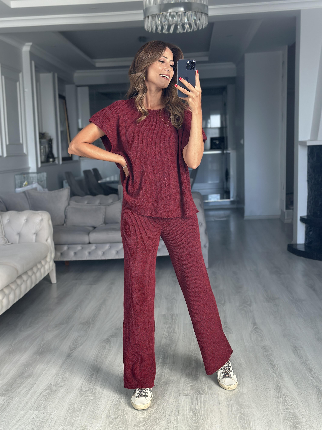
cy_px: 215
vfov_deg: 39.7
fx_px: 595
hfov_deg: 30.3
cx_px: 161
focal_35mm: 48
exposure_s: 1/121
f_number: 1.78
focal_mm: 6.86
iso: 100
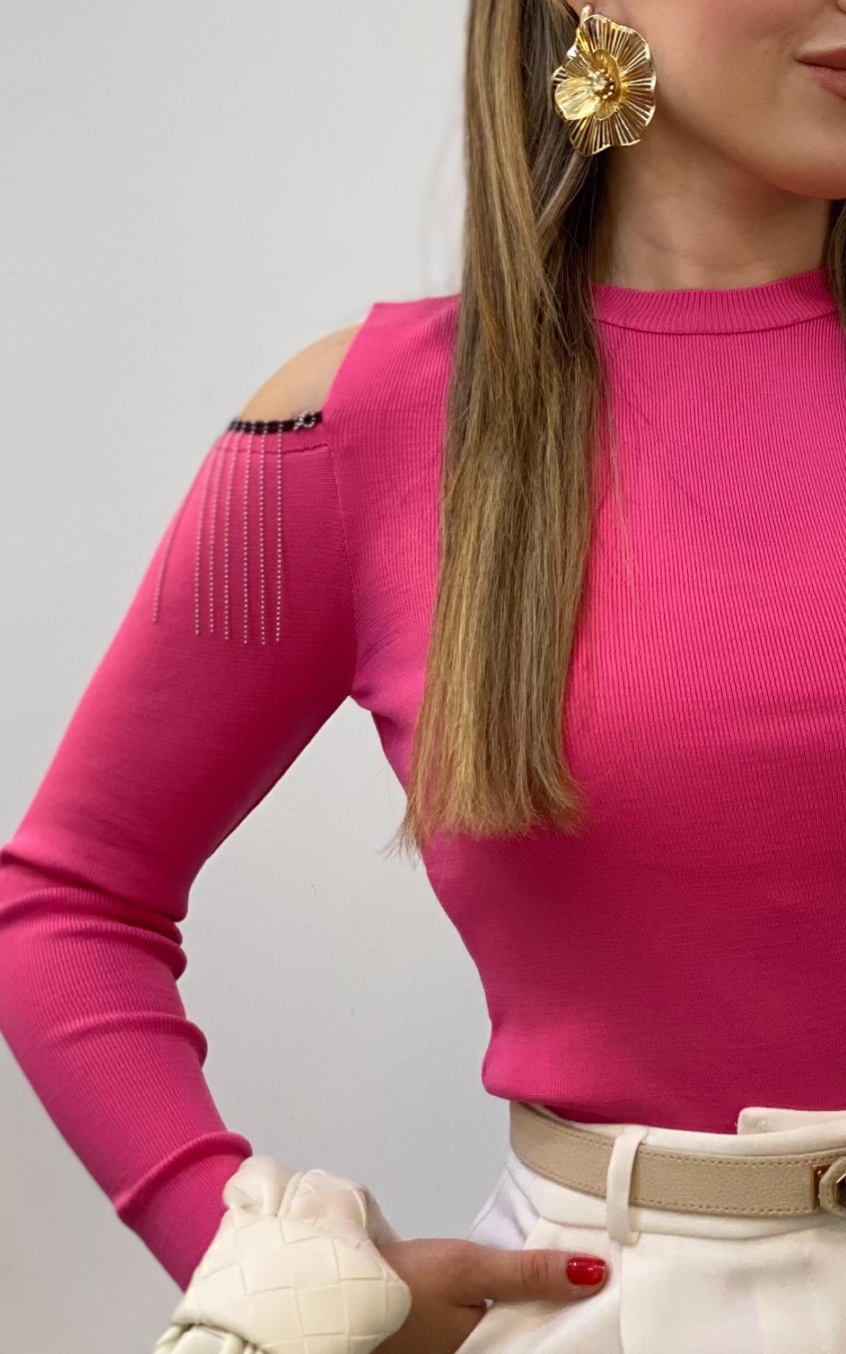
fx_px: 3799
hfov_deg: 12.6
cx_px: 751
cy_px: 410
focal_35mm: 103
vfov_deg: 20.1
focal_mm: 6
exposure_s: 1/100
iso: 80
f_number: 2
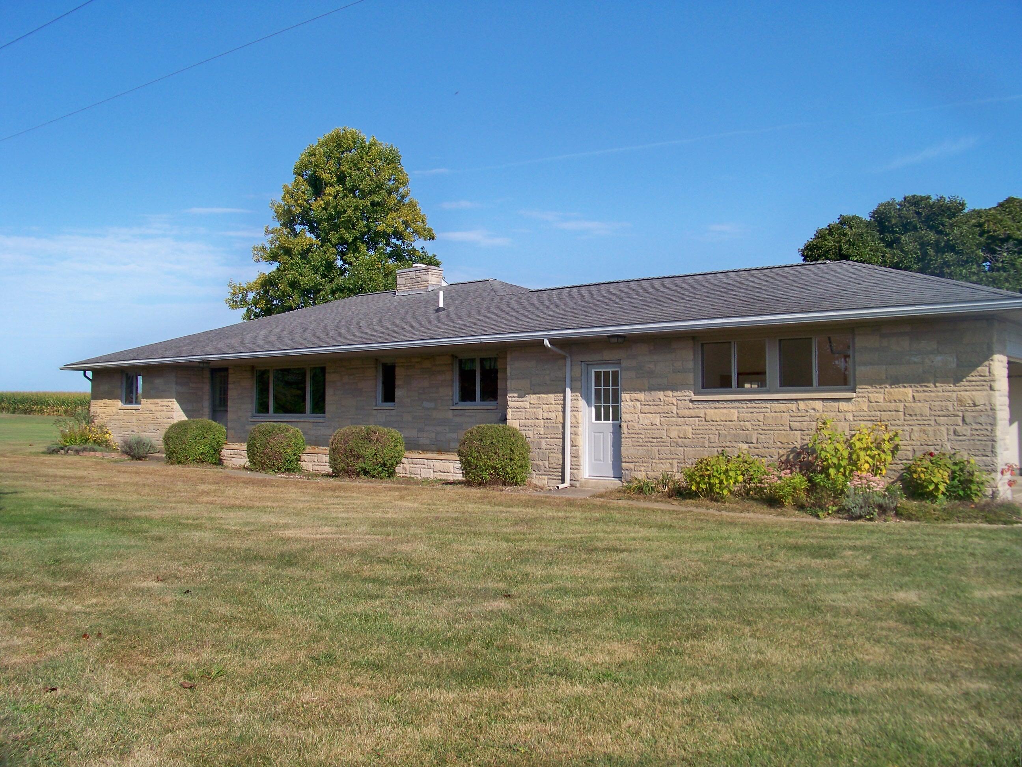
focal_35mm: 33
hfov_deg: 55.4
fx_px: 974
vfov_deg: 42.9
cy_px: 384
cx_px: 511
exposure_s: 1/640
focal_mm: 5.85
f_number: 4
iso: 80
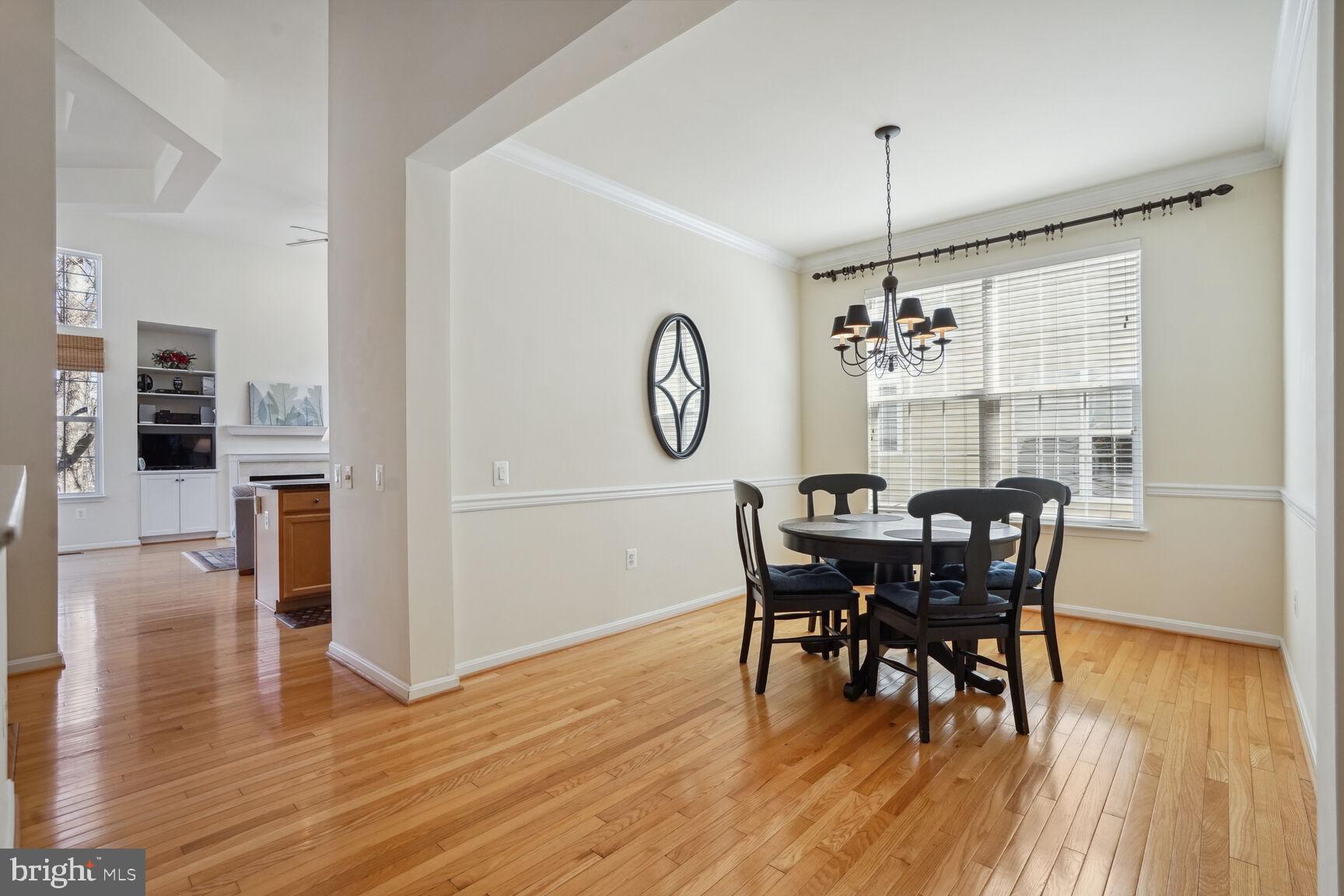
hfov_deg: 96.7
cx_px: 672
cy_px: 448
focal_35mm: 16
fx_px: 597
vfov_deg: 73.7
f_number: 8
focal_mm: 16
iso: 800
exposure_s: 1/100
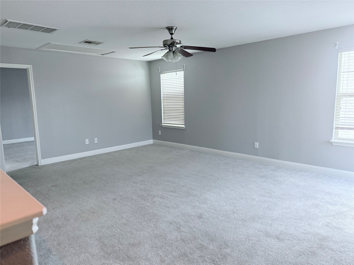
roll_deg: +0.8
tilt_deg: -8.2
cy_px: 132
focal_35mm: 24
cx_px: 177
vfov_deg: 56.8
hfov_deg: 71.6
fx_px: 245
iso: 250
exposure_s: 1/120
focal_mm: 6.76
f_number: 1.78
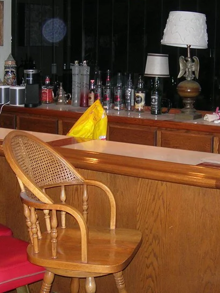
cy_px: 132
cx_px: 142
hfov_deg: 20.7
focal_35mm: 71
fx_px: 602
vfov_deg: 27.4
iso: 98
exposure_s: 1/60.1
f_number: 2.8
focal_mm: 7.8
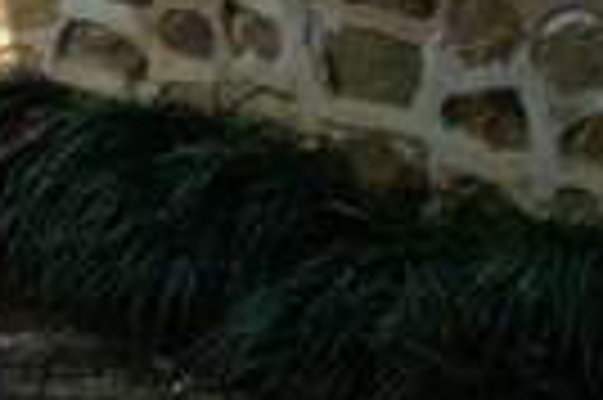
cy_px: -342
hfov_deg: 12.9
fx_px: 2627
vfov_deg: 8.4
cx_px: -2
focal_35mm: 157
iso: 1600
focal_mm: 20
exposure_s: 1/350
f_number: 19
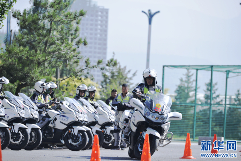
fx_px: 1339
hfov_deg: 10.3
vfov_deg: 6.9
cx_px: 120
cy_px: 80
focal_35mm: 200
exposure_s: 1/4000
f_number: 4
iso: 640
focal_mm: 200
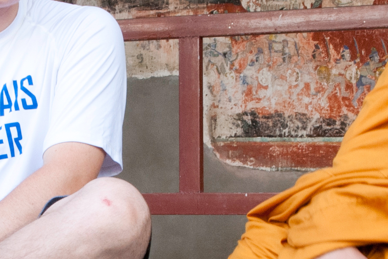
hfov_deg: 14.3
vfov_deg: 9.6
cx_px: 115
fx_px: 1543
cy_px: 233
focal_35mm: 143
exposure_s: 1/30
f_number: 9
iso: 200
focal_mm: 22
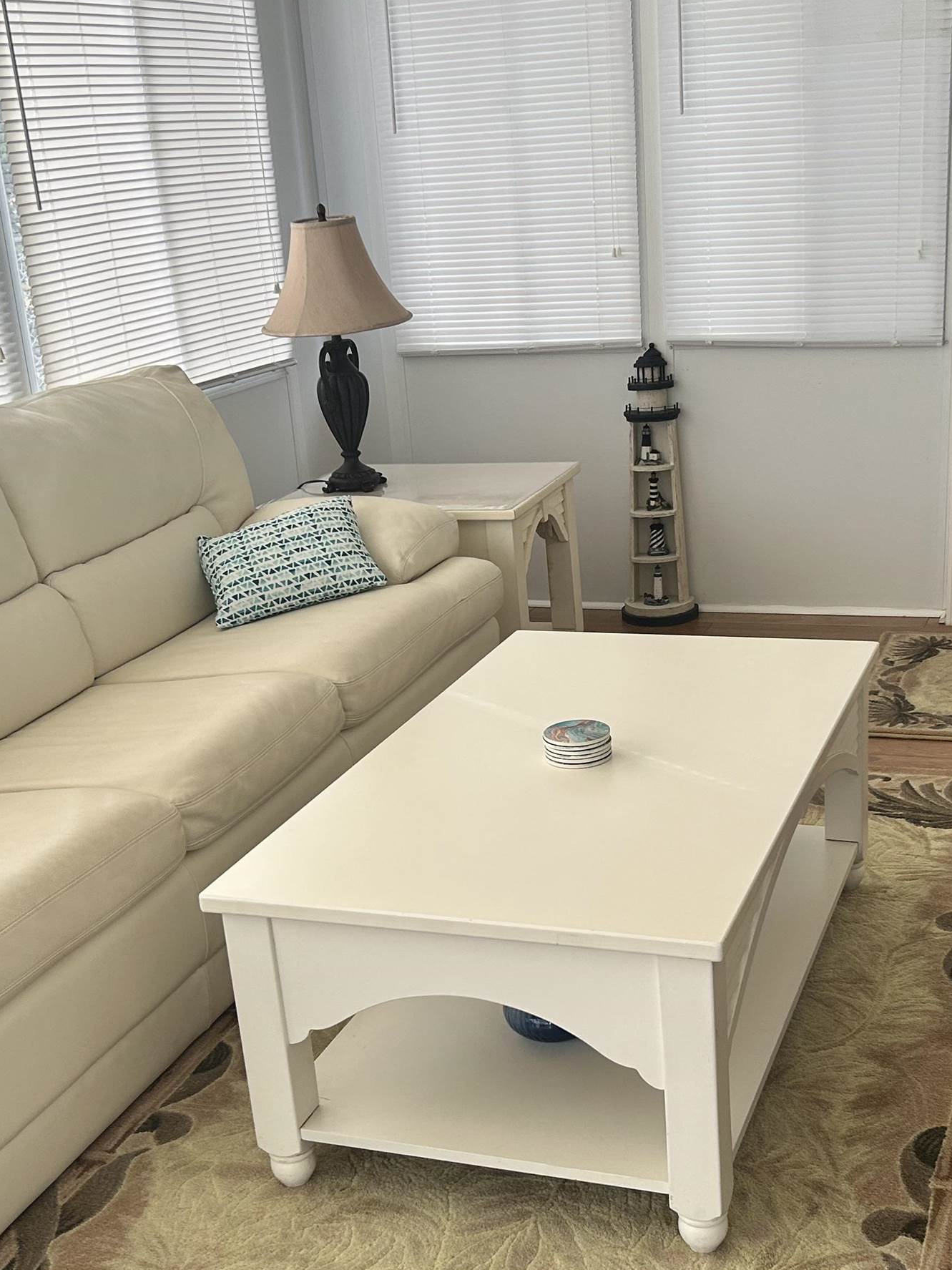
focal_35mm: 45
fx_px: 1650
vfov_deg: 41.8
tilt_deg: -21.6
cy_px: 772
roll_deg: +4.1
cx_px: 571
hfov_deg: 32.1
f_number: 1.5
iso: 80
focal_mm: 5.7
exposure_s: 1/121
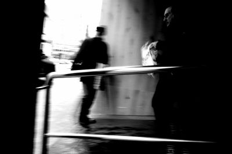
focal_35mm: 28
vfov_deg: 46.3
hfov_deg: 65.5
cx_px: 116
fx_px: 180
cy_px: 77
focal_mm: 18.3
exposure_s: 1/15
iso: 200
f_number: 13
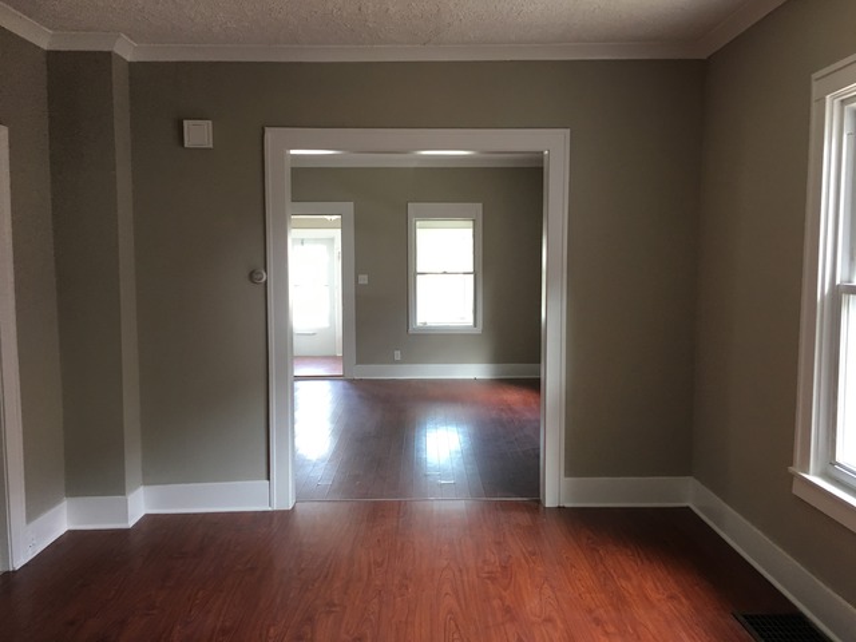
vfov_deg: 48.2
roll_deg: -0.9
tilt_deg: -5.4
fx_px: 717
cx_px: 428
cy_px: 321
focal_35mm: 29
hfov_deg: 61.7
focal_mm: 4.15
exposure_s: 1/30
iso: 40
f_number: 2.2
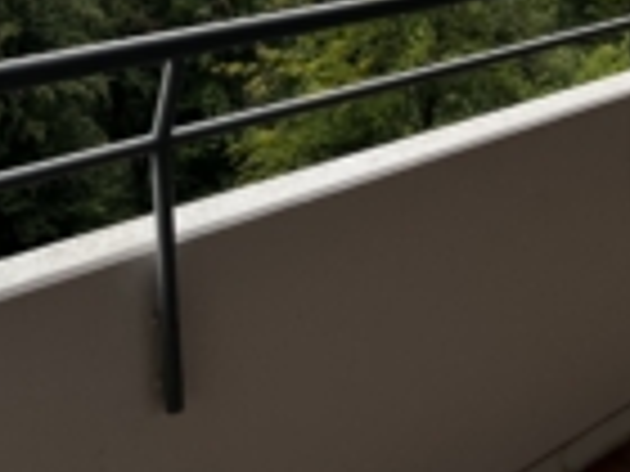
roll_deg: +2.2
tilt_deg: -5.3
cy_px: -94
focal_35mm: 67
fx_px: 1219
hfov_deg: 27.0
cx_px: 666
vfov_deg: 20.5
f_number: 1.6
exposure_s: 1/463
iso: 50
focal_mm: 5.1
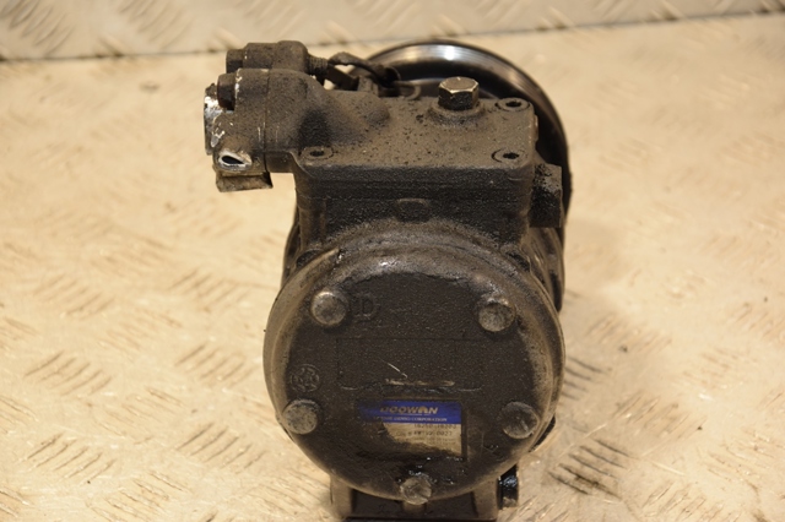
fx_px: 2452
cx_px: 392
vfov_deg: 12.2
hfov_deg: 18.2
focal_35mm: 112
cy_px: 261
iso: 800
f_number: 5.3
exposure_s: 1/125
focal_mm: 75
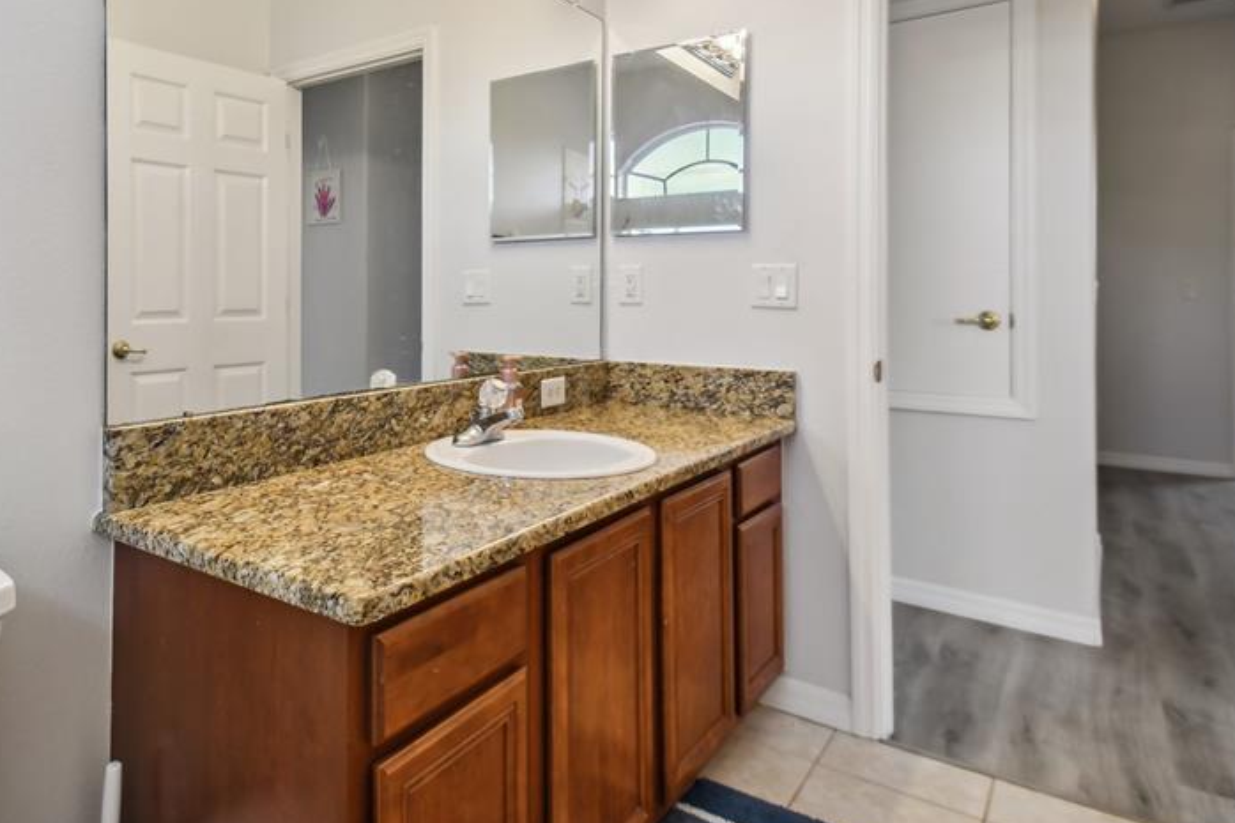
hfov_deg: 76.8
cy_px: 285
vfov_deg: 56.2
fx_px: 754
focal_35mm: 22
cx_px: 441
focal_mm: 10
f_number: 7.1
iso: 100
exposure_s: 1/15
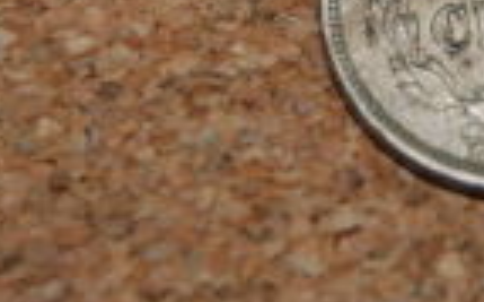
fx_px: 3420
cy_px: -90
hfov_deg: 8.1
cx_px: 450
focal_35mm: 260
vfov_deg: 5.0
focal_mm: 55
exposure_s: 1/60
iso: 200
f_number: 5.6
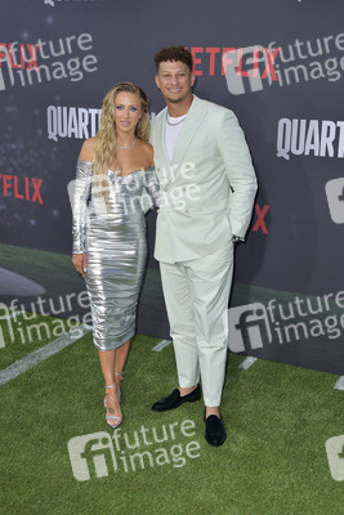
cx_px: 172
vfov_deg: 44.5
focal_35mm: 44
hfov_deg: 30.5
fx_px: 630
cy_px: 258
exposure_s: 1/250
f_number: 6.3
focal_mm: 44
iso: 320
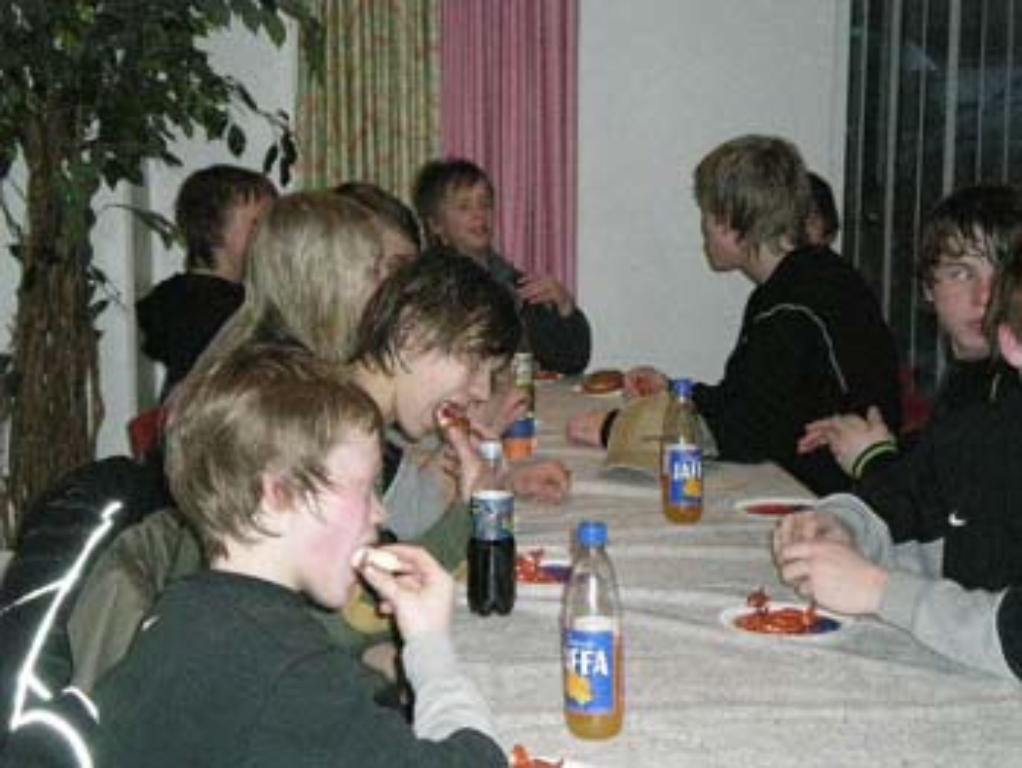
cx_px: 511
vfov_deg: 19.9
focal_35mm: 74
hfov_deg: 26.3
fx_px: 2186
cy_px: 384
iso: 820
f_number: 4.6
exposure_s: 1/120
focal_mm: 12.3
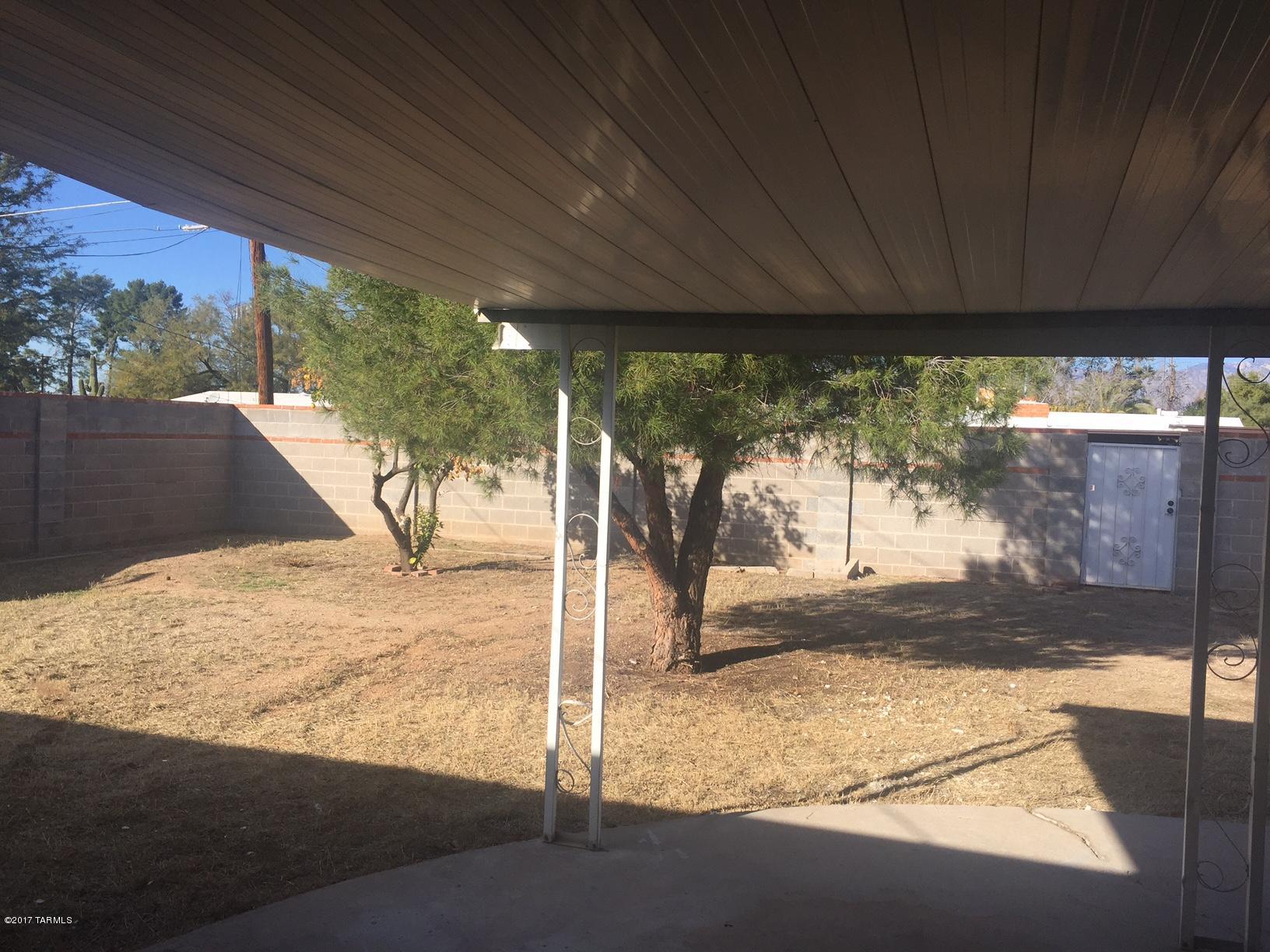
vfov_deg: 48.2
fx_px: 1064
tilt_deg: -2.0
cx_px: 635
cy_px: 476
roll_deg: -3.9
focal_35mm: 29
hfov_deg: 61.7
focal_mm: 4.15
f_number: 2.2
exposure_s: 1/1464
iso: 32
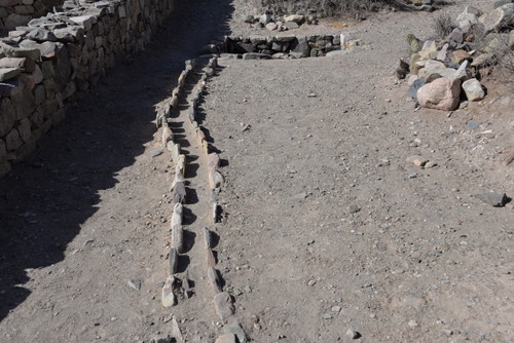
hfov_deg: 48.4
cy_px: 172
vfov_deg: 33.4
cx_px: 257
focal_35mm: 40
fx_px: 571
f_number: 9
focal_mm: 40
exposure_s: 1/320
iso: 100
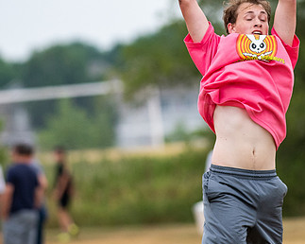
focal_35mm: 941
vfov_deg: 1.6
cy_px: 70
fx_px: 8489
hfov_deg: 2.1
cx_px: 177
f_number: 4.5
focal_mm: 300
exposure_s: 1/3200
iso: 800
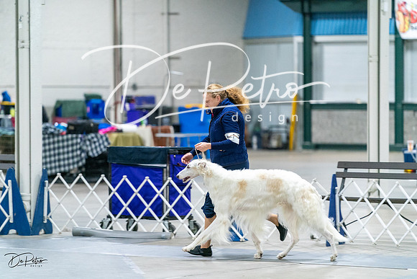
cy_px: 140
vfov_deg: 6.9
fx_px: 2317
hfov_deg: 10.3
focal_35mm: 200
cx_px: 208
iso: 5000
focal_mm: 200
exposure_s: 1/250
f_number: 2.8
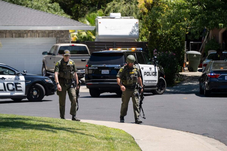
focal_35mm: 170
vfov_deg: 8.1
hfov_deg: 12.1
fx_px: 1072
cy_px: 76
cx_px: 114
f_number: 5.6
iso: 400
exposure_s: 1/800
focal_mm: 170
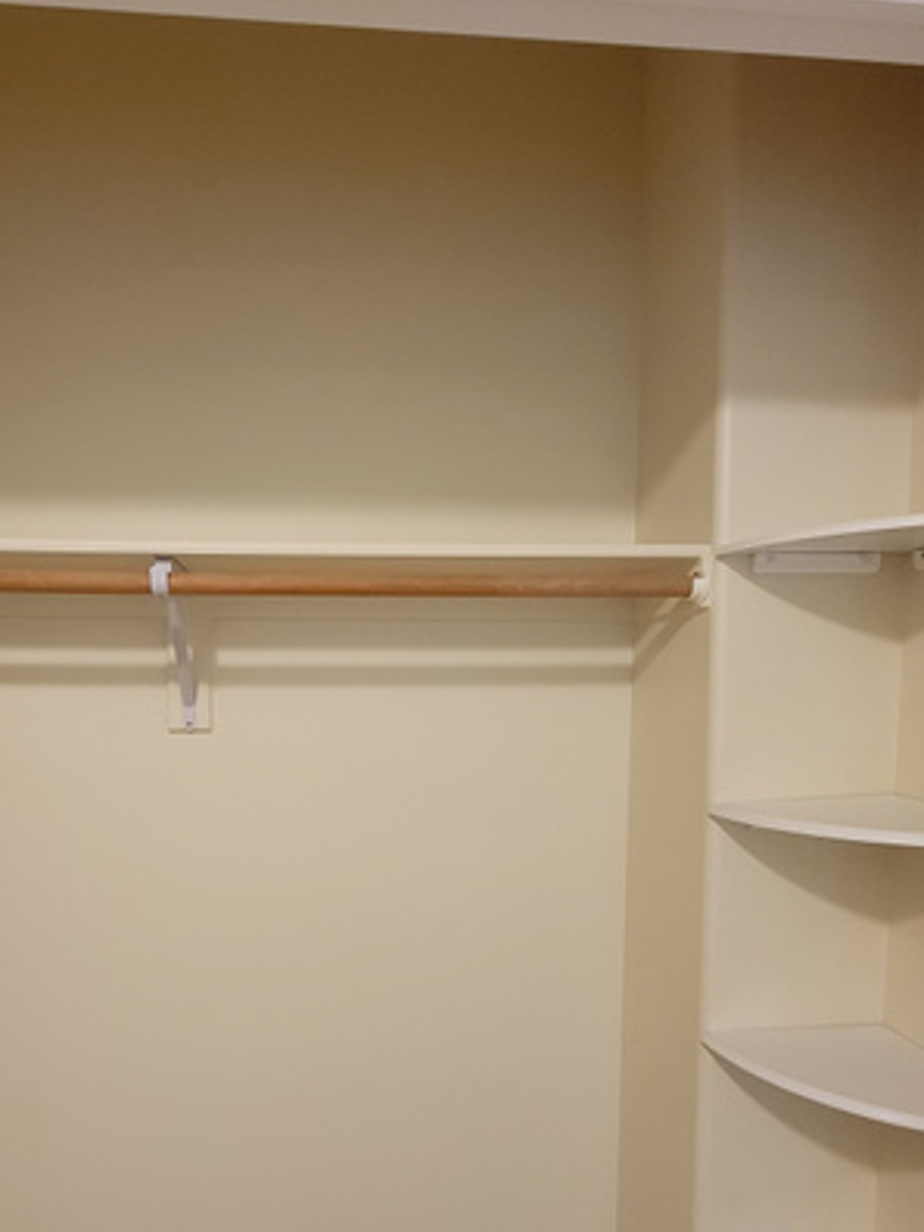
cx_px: 345
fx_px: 747
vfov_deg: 78.2
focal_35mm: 21
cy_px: 734
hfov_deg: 62.5
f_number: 2.2
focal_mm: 2.2
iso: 500
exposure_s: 1/30
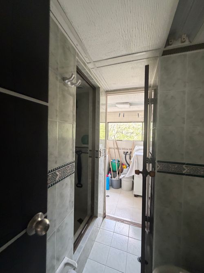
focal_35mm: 14
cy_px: 136
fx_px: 110
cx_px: 102
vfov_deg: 102.1
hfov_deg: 85.7
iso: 320
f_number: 2.2
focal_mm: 2.22
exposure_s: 1/92
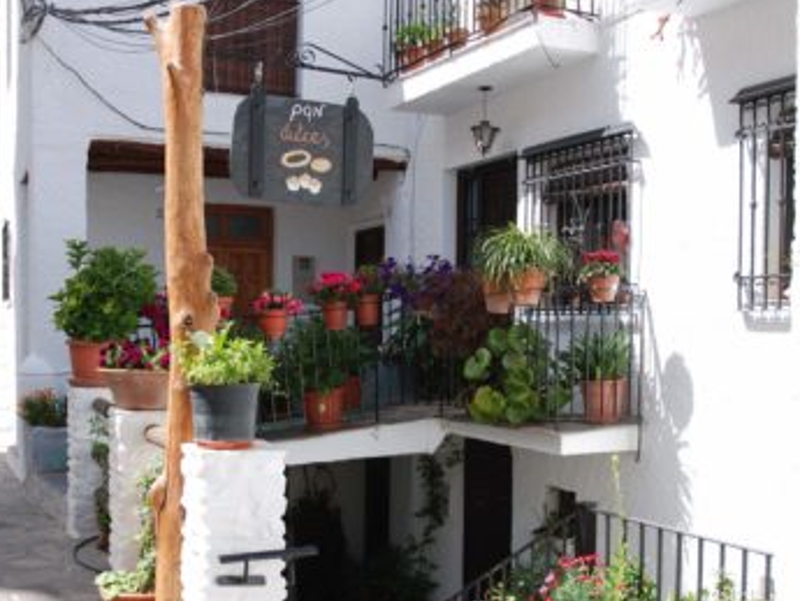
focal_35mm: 46
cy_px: 384
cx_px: 383
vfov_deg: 31.4
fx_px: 1063
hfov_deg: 41.2
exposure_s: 1/160
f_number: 6.3
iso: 100
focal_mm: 22
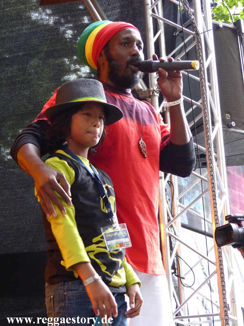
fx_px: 808
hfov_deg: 17.2
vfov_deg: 22.8
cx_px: 122
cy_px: 163
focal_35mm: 86
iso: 320
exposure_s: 1/60
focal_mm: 15.5
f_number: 2.8
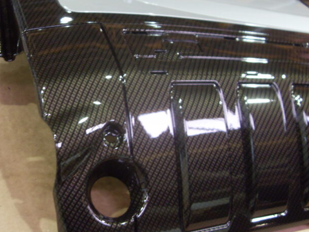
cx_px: 158
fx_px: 411
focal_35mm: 46
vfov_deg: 31.5
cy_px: 102
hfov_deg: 41.2
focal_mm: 6.3
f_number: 2.8
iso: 200
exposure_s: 1/15
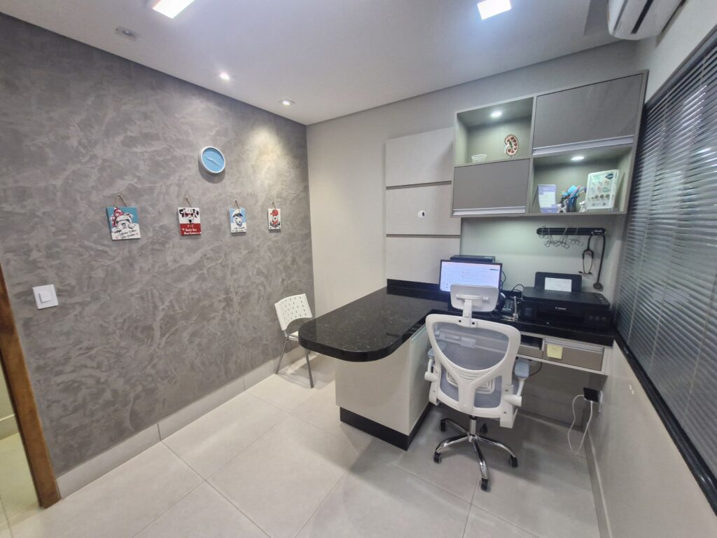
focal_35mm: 13
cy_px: 269
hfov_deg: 106.2
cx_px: 358
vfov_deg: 89.9
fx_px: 269
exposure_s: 1/60
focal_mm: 1.74
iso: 400
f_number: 2.2
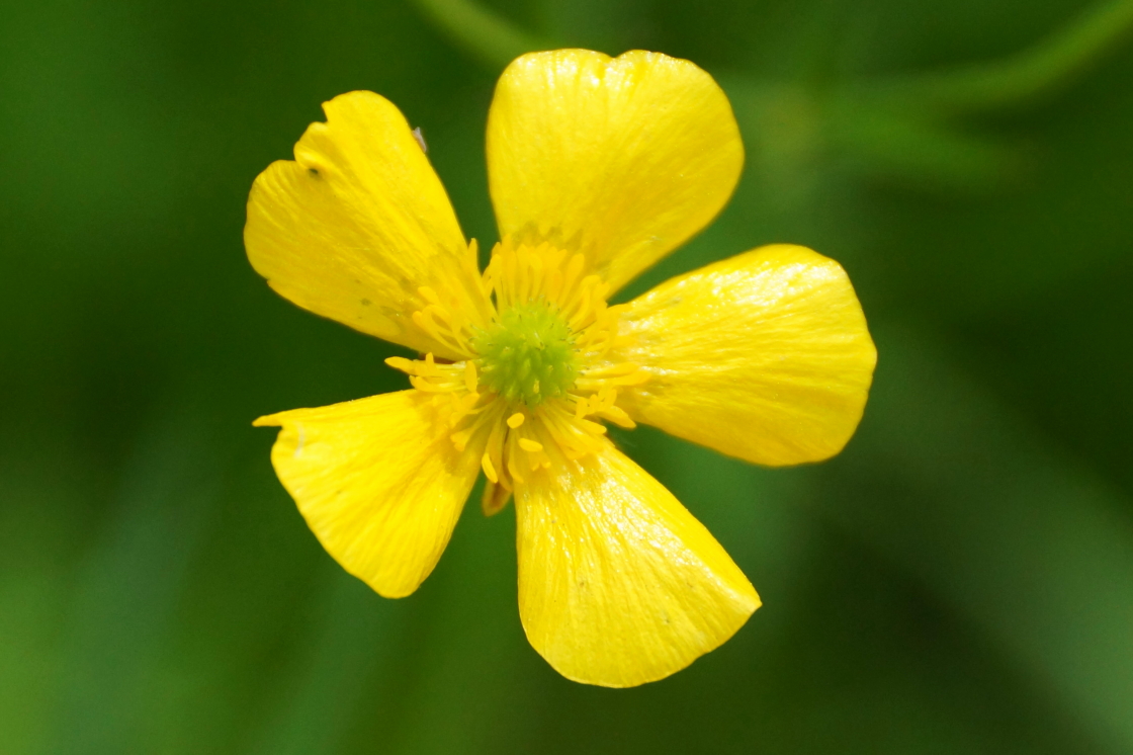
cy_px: 378
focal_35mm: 225
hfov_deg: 9.2
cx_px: 566
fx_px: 7079
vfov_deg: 6.1
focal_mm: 150
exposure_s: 1/250
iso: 500
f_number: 5.6
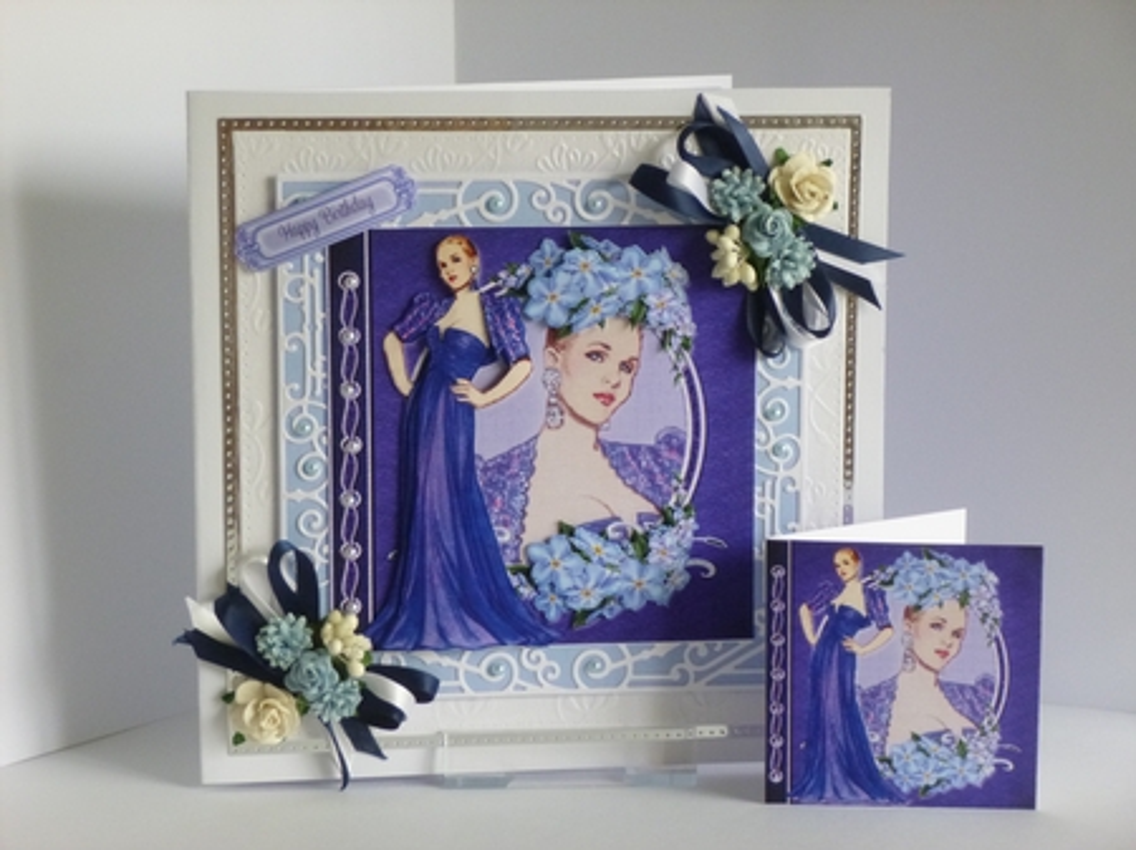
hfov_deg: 22.8
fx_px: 2821
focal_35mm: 86
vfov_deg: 17.2
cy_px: 425
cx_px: 568
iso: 400
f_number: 5
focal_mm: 15.3
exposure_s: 1/60
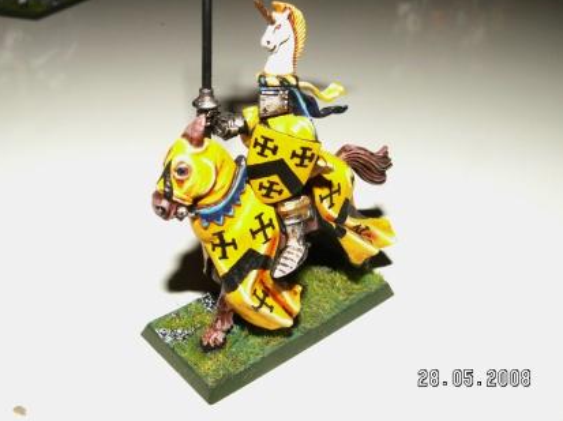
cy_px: 193
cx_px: 275
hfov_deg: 49.0
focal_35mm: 38
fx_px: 617
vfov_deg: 37.6
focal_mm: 5.86
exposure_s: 1/40
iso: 160
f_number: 4.5
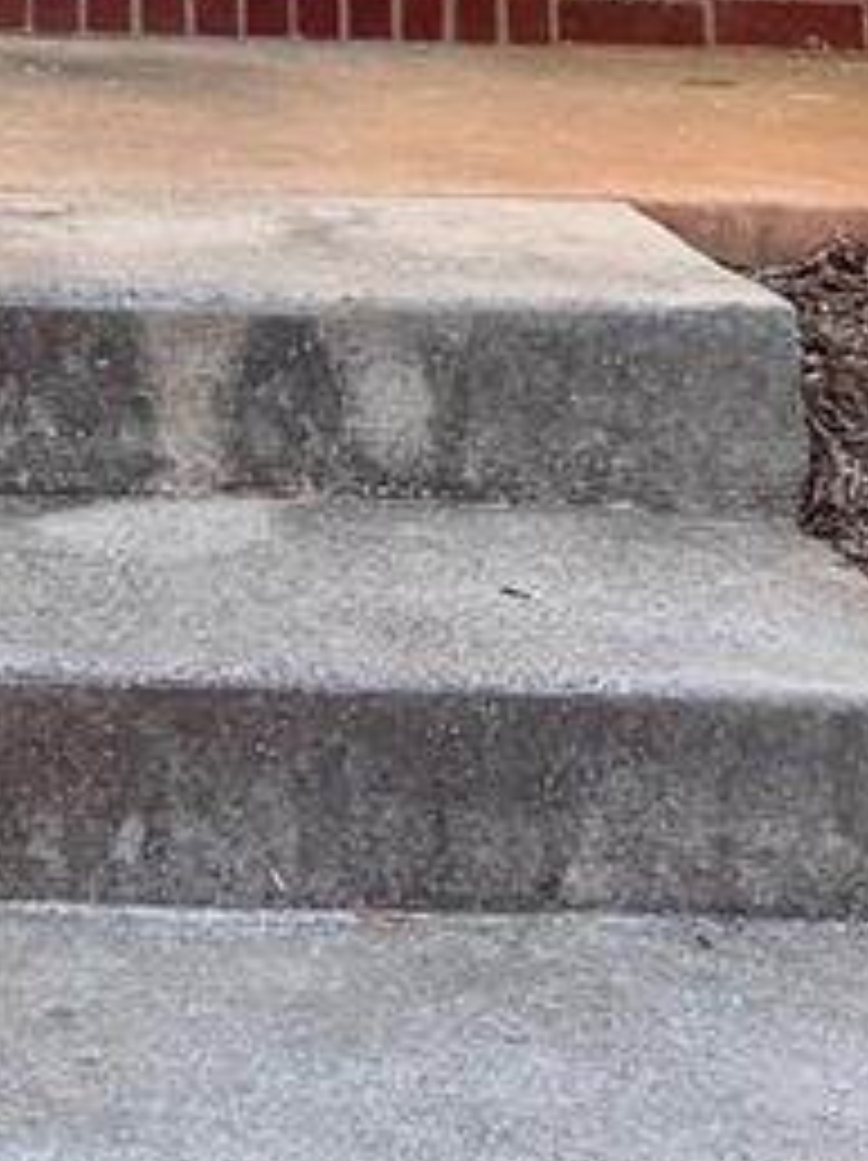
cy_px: -1652
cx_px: -544
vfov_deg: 11.4
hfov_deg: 9.9
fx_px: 4789
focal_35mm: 143
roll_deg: -1.3
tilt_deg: +12.9
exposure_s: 1/433
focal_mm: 6.76
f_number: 1.78
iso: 100
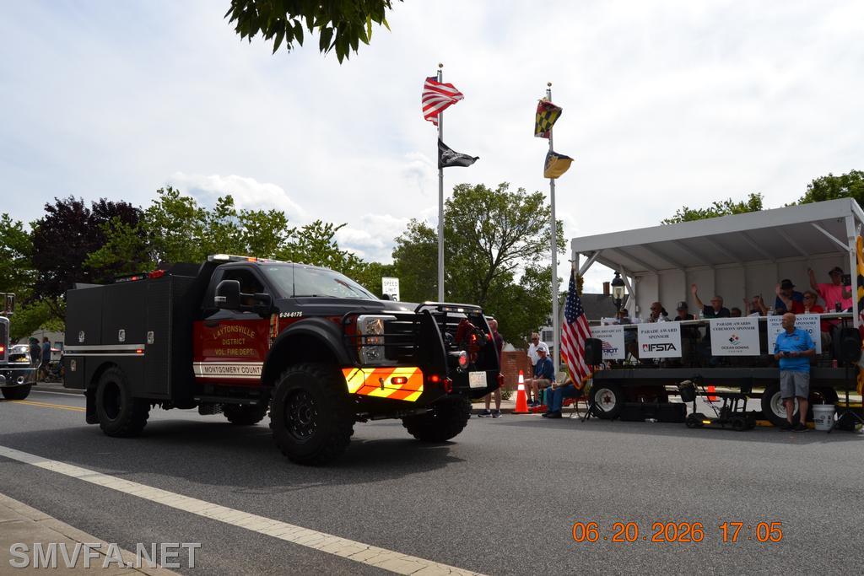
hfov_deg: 67.4
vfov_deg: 47.9
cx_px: 432
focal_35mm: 27
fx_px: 648
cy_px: 288
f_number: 9
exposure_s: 1/200
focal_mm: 18
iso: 100
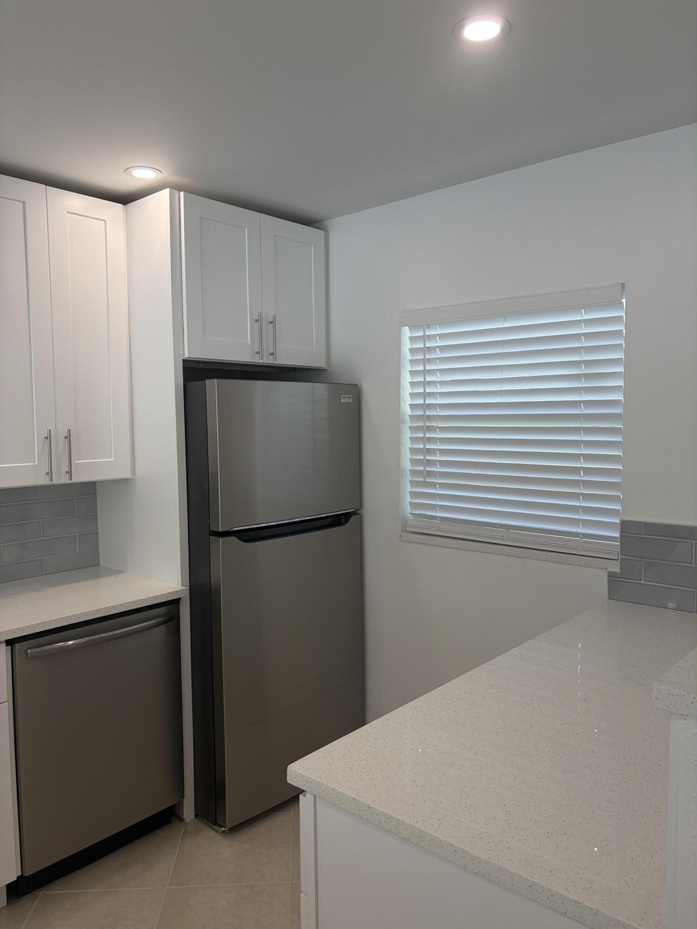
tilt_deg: -2.6
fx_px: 698
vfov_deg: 67.3
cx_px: 348
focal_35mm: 26
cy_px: 464
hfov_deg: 53.1
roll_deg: +0.0
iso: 50
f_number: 1.6
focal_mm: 5.96
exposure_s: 1/120
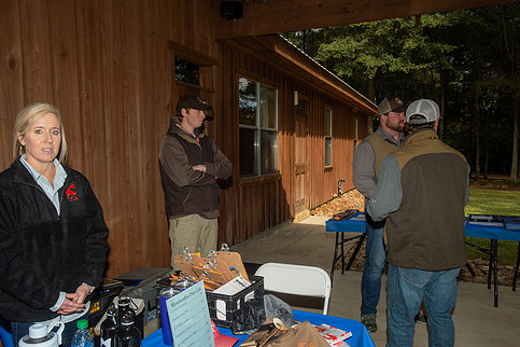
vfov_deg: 43.5
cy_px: 199
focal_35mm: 30
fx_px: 433
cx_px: 238
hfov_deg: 61.8
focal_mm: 25
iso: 200
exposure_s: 1/250
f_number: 10
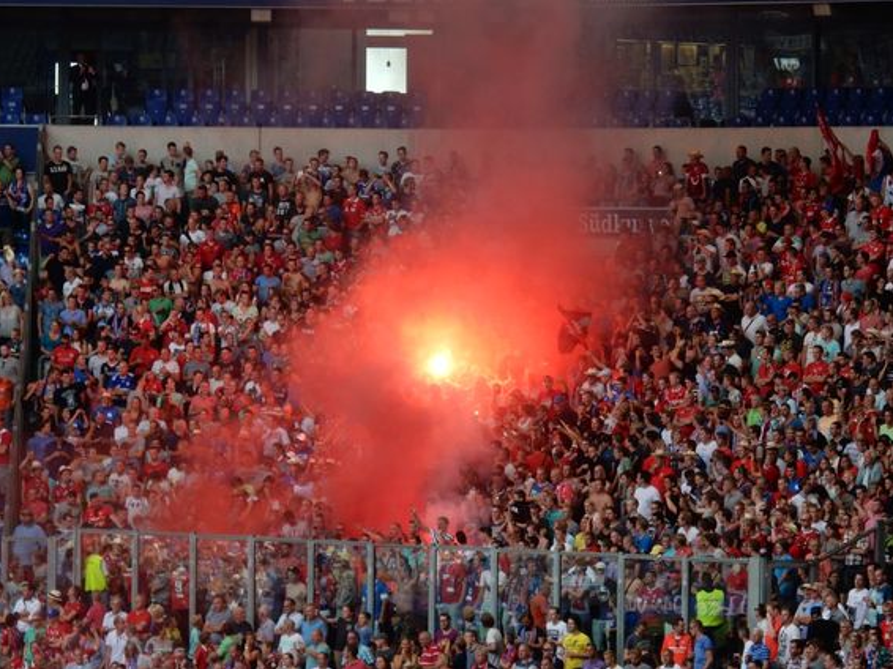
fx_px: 7040
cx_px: 448
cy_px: 334
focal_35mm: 273
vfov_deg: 5.4
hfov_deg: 7.3
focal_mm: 48.4
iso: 125
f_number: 6.3
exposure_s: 1/40
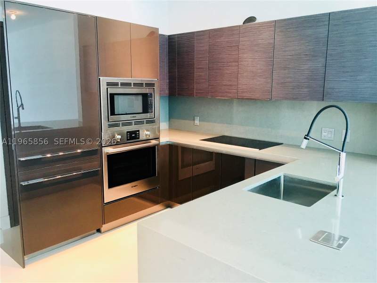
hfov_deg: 61.7
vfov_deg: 48.2
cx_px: 188
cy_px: 142
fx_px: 316
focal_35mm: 29
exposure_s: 1/15
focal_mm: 4.15
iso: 50
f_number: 2.2
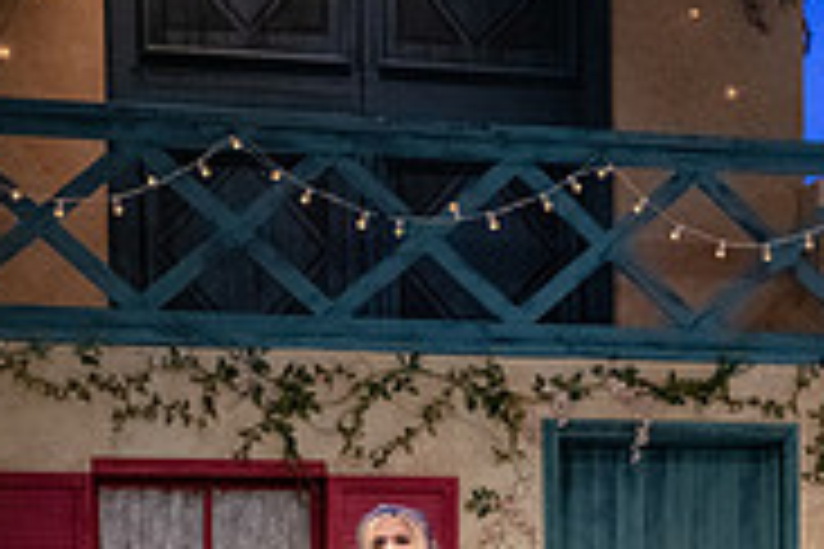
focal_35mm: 184
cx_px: 1171
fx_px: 4211
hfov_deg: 10.8
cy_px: 700
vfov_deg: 7.4
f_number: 3.5
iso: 3200
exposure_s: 1/320
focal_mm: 58
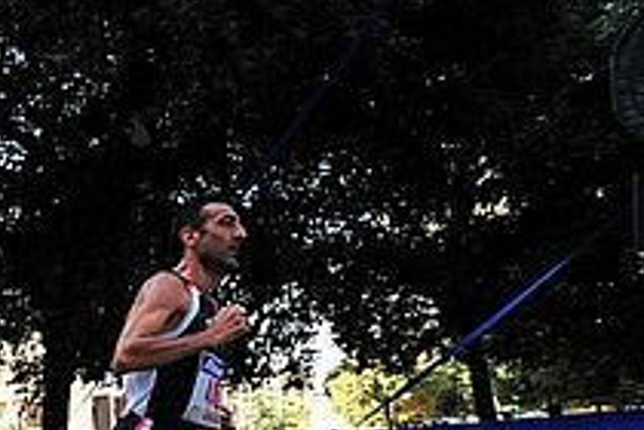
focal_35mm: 40
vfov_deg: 30.5
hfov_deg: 33.0
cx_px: -227
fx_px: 715
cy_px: 453
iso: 400
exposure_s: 1/400
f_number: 4
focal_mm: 14
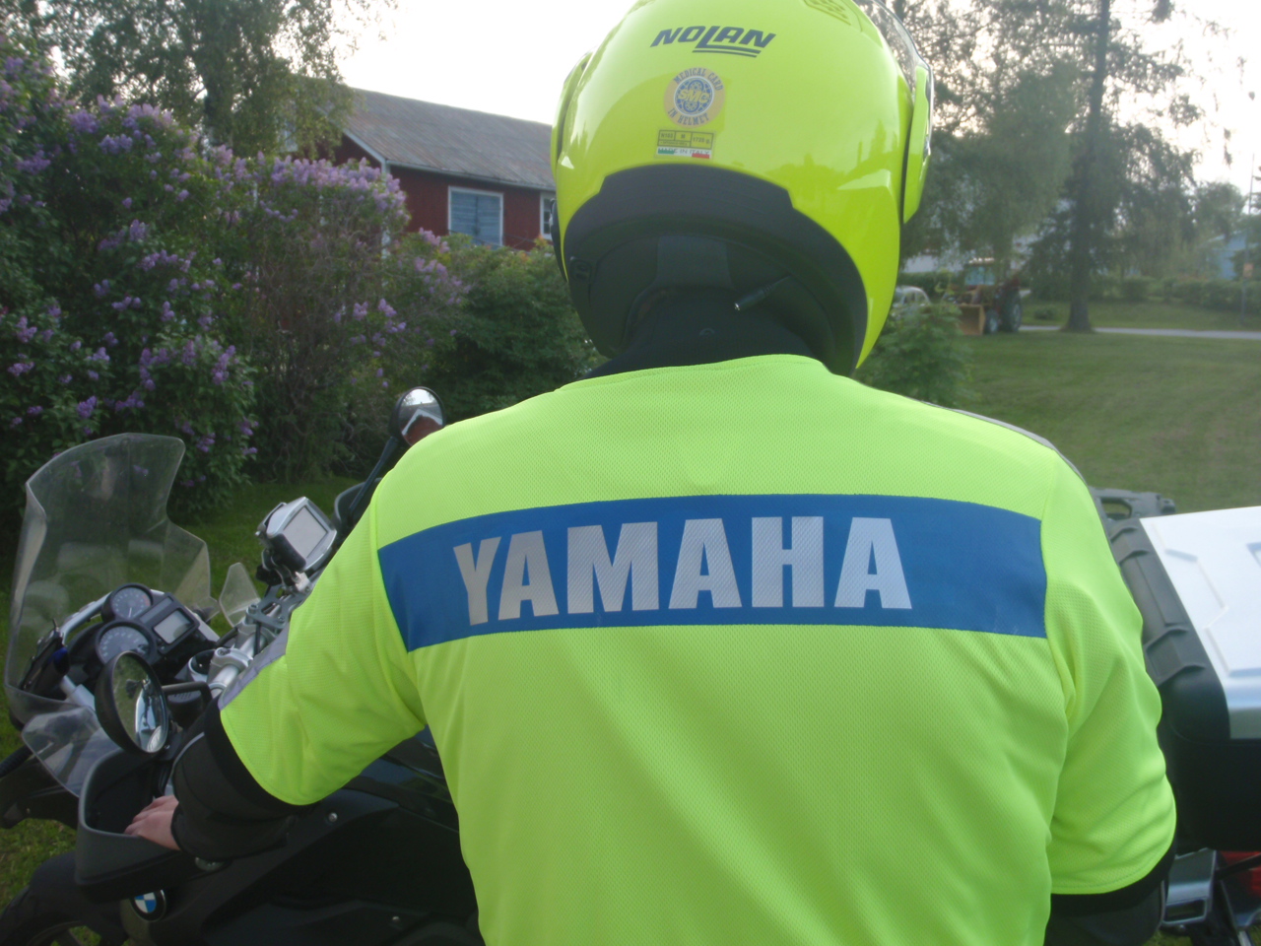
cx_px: 630
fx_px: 1020
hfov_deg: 63.4
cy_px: 473
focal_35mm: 28
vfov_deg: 49.7
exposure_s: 1/100
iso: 64
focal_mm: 5
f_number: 3.5
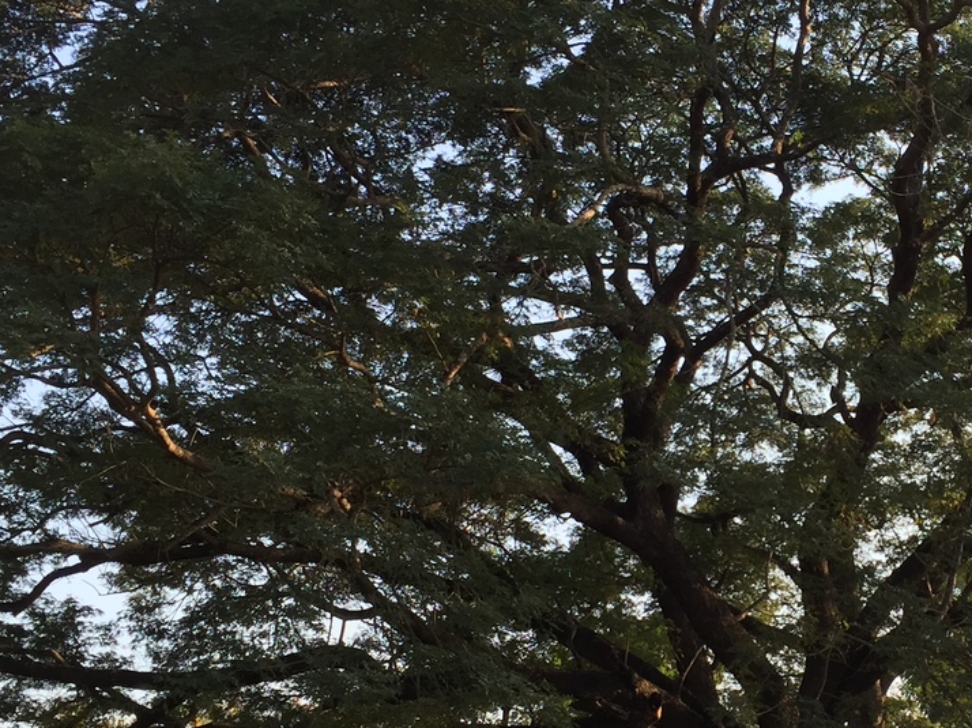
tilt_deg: +16.8
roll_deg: -0.7
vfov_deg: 22.5
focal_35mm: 65
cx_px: 858
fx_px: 1825
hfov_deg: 28.8
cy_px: 459
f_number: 2.2
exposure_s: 1/444
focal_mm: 4.15
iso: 32
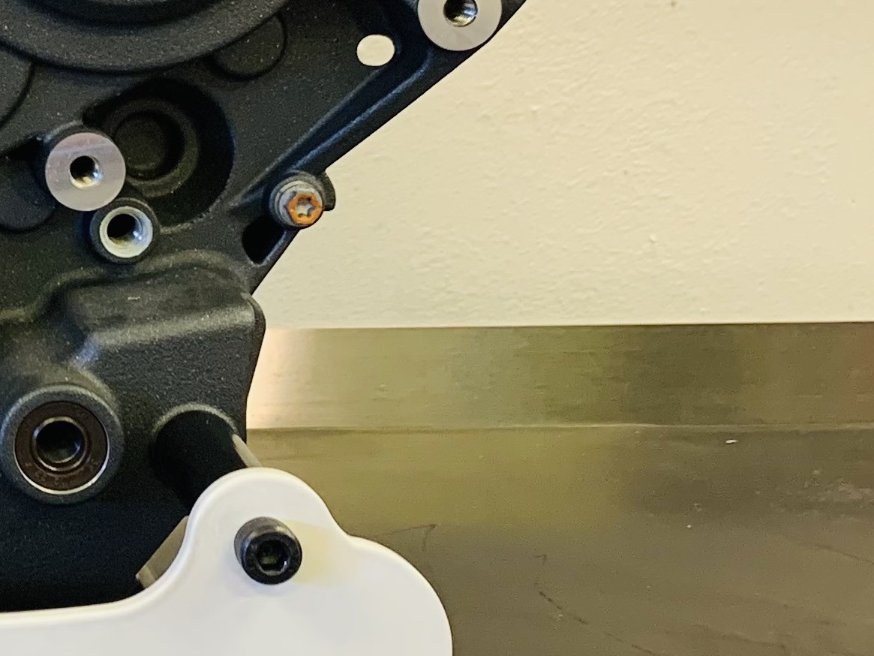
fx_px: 2273
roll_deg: +0.5
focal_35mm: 90
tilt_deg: -6.3
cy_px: 61
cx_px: -386
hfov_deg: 19.4
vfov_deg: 16.2
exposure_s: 1/50
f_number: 1.8
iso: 80
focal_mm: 4.25
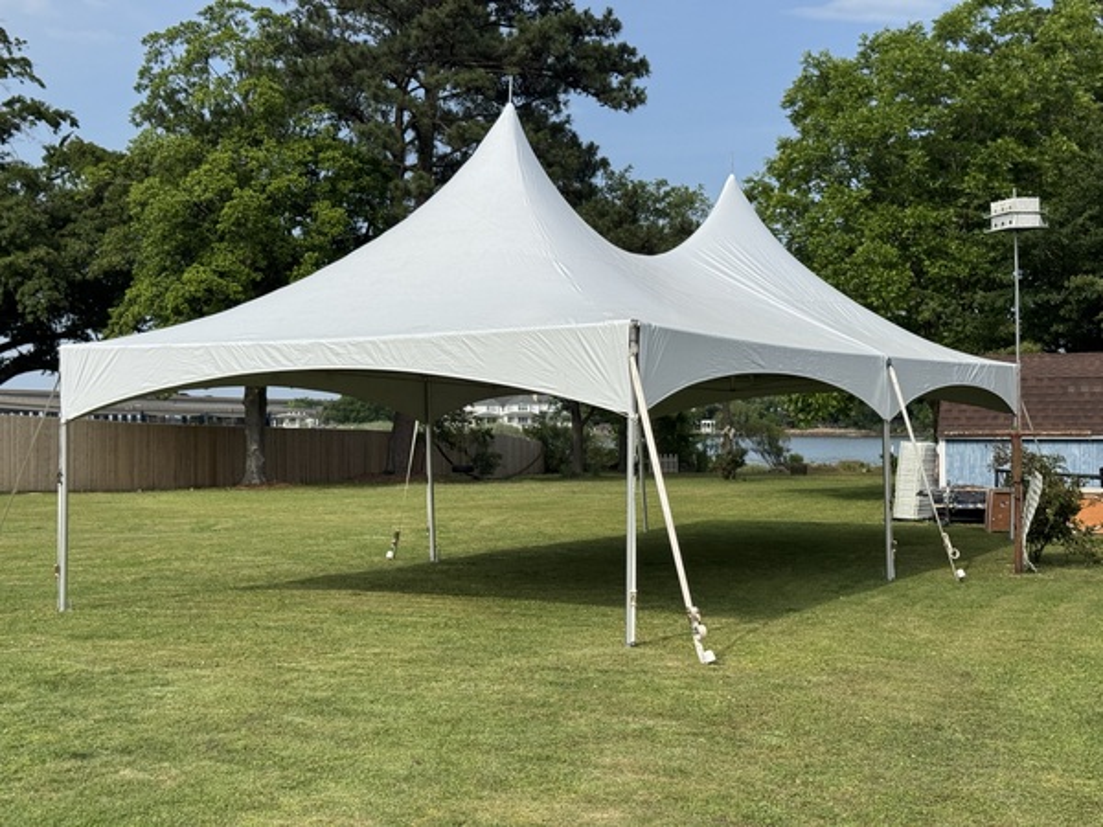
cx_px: 552
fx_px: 1529
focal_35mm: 48
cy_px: 414
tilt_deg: -0.4
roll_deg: +0.3
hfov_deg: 39.7
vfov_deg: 30.3
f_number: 1.78
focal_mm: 6.76
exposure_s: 1/6410
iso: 64
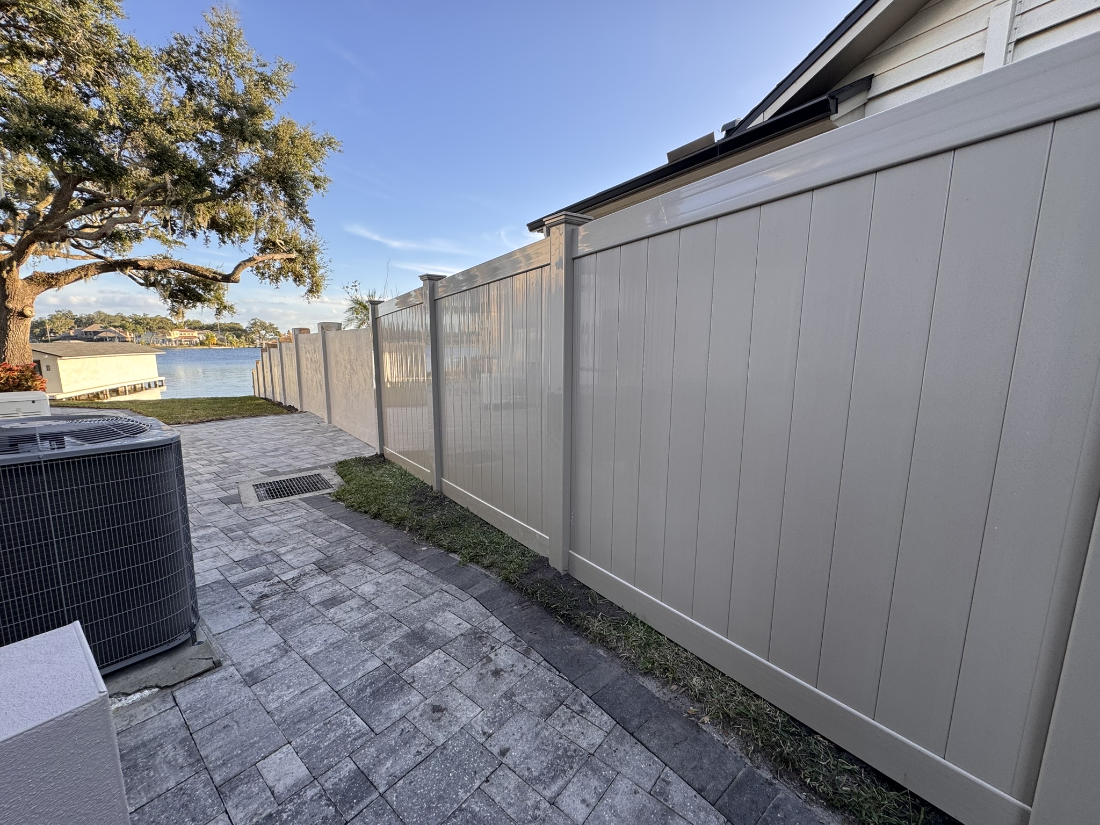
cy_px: 412
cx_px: 550
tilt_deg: -9.8
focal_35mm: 14
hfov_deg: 102.1
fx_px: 445
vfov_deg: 85.7
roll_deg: -0.3
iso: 40
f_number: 2.2
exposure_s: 1/182
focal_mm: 2.22
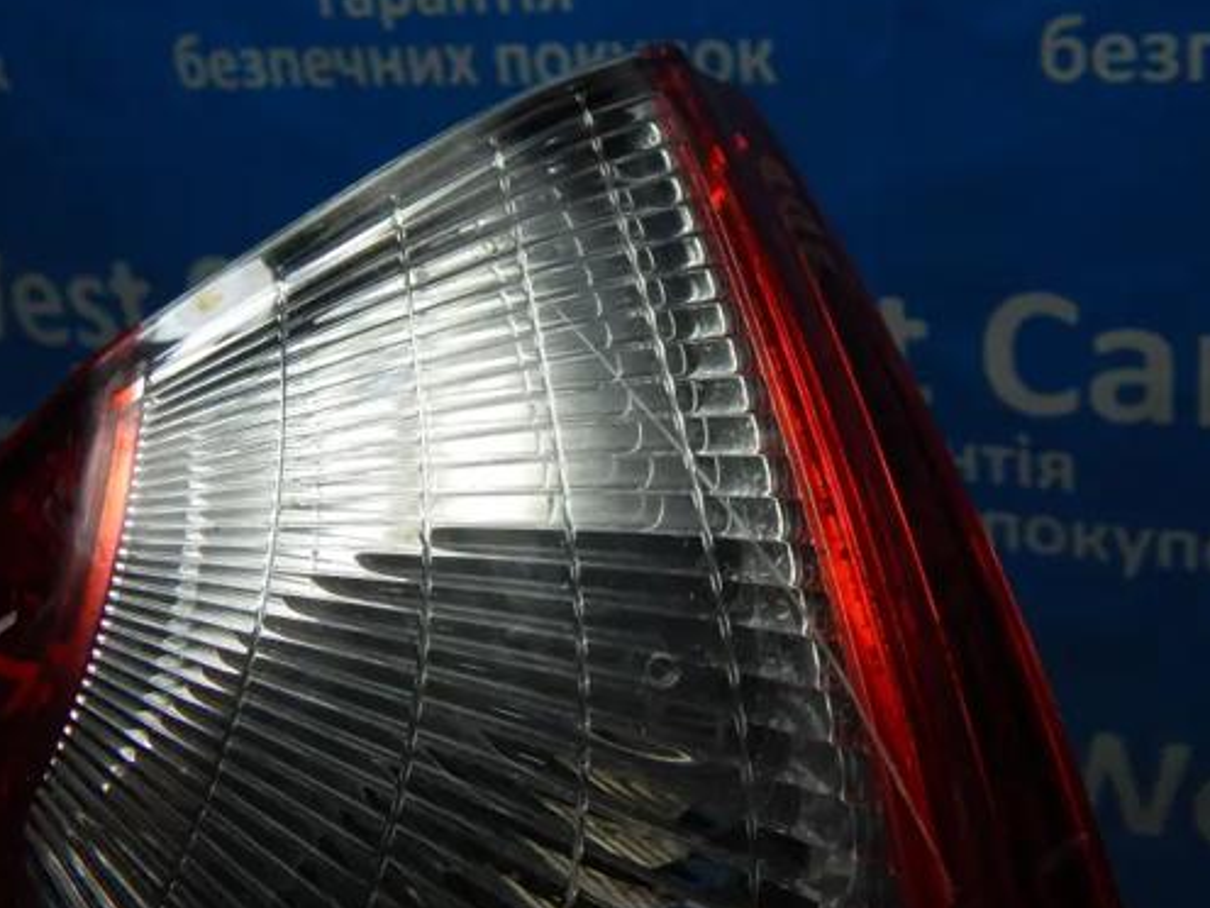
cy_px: 410
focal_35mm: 49
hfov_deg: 38.8
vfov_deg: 29.7
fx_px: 1713
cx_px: 690
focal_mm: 6.8
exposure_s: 1/250
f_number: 3.4
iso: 180
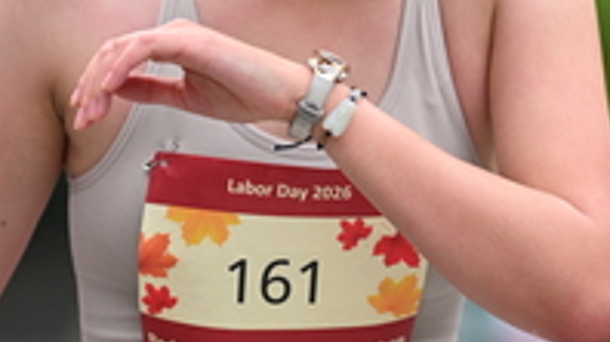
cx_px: 476
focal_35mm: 509
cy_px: 15
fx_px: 8226
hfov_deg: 4.2
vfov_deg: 2.4
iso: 640
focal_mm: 175
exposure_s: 1/2500
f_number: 2.8
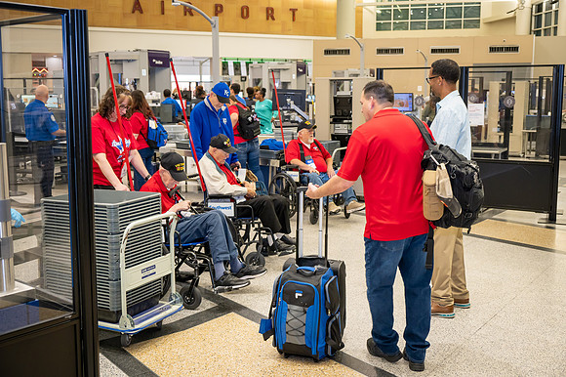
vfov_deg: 31.9
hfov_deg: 46.4
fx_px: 660
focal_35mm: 42
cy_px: 188
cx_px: 283
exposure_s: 1/100
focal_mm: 42
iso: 2000
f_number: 5.3
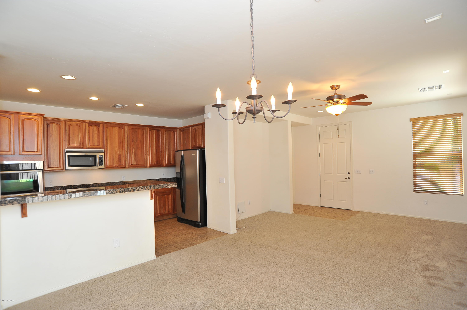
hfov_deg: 90.0
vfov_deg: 67.3
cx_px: 234
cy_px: 155
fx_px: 233
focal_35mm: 18
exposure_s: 1/30
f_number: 6.3
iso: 640
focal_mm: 18
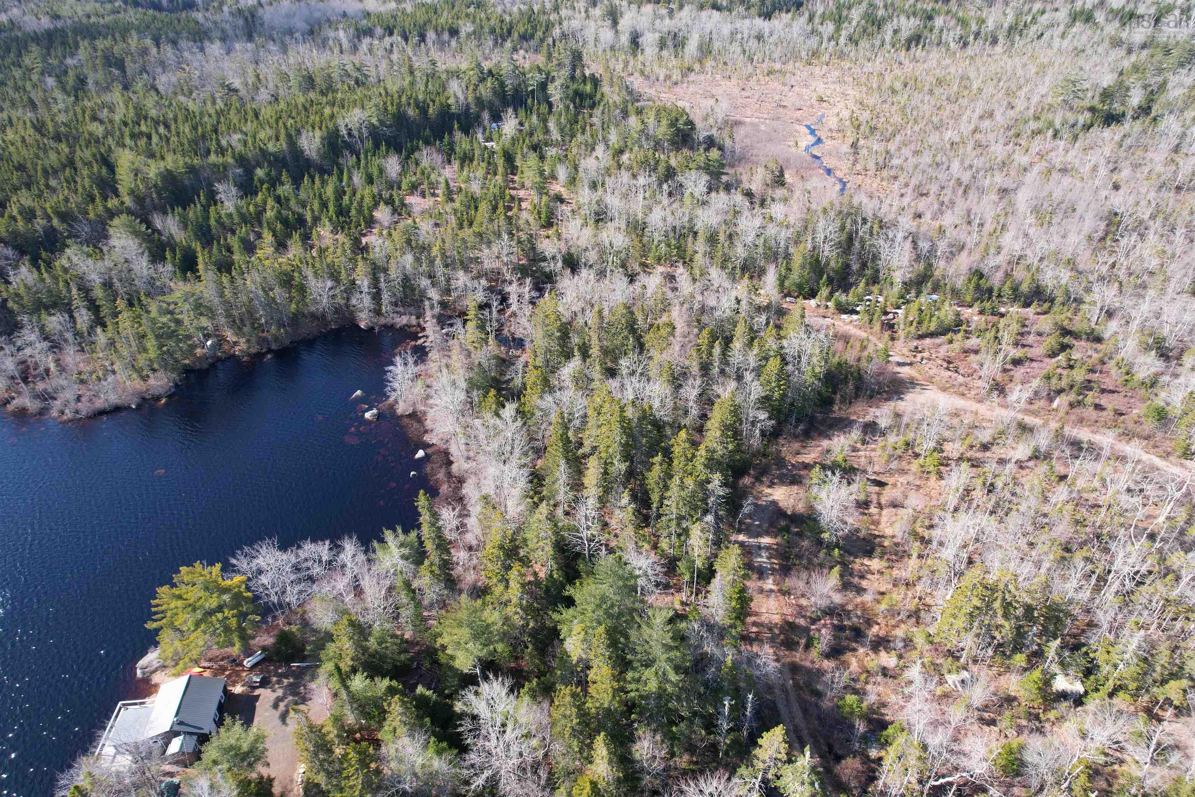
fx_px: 730
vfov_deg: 57.2
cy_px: 398
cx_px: 598
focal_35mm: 22
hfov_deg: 78.6
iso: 120
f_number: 2.8
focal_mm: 8.38
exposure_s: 1/500
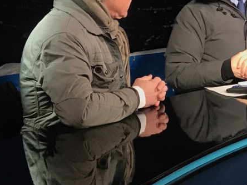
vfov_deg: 14.6
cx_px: 234
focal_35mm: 101
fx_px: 721
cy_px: 74
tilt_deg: -7.0
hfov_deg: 19.0
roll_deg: +1.2
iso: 32
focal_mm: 3.99
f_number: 1.8
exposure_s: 1/33
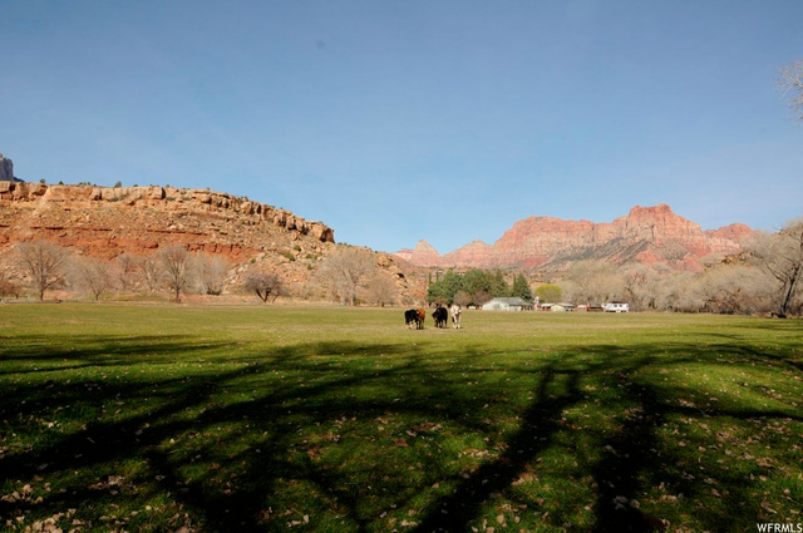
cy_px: 266
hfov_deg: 67.4
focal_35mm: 27
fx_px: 601
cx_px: 402
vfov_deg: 47.8
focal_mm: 18
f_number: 9
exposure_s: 1/320
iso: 200
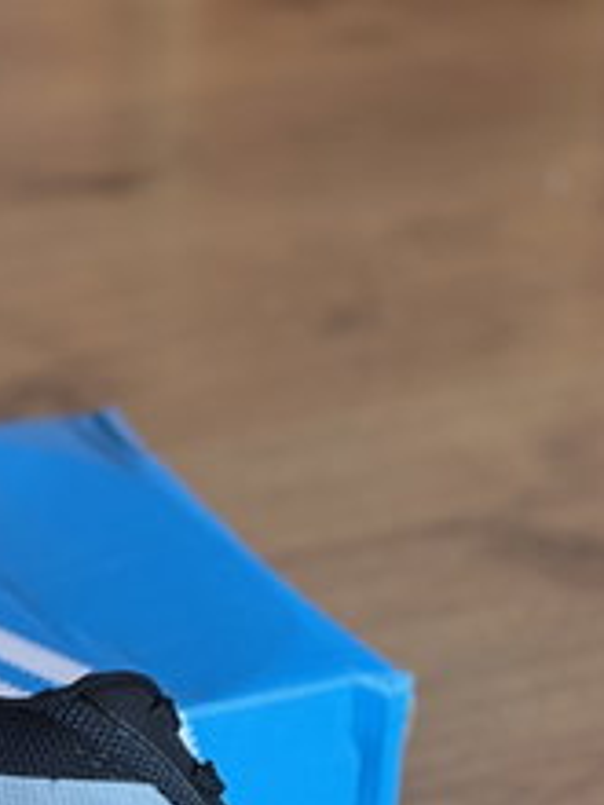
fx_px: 2931
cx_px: 11
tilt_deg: -32.0
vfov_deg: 15.2
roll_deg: -3.3
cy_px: 884
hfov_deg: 11.7
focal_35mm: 126
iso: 64
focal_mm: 5.96
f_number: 1.6
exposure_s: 1/50
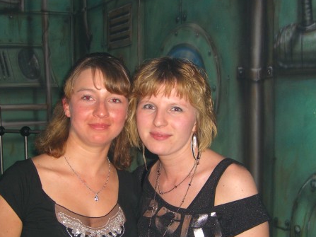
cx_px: 140
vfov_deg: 28.4
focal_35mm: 51
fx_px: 465
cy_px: 149
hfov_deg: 37.5
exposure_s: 1/60
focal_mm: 7.9
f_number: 2.8
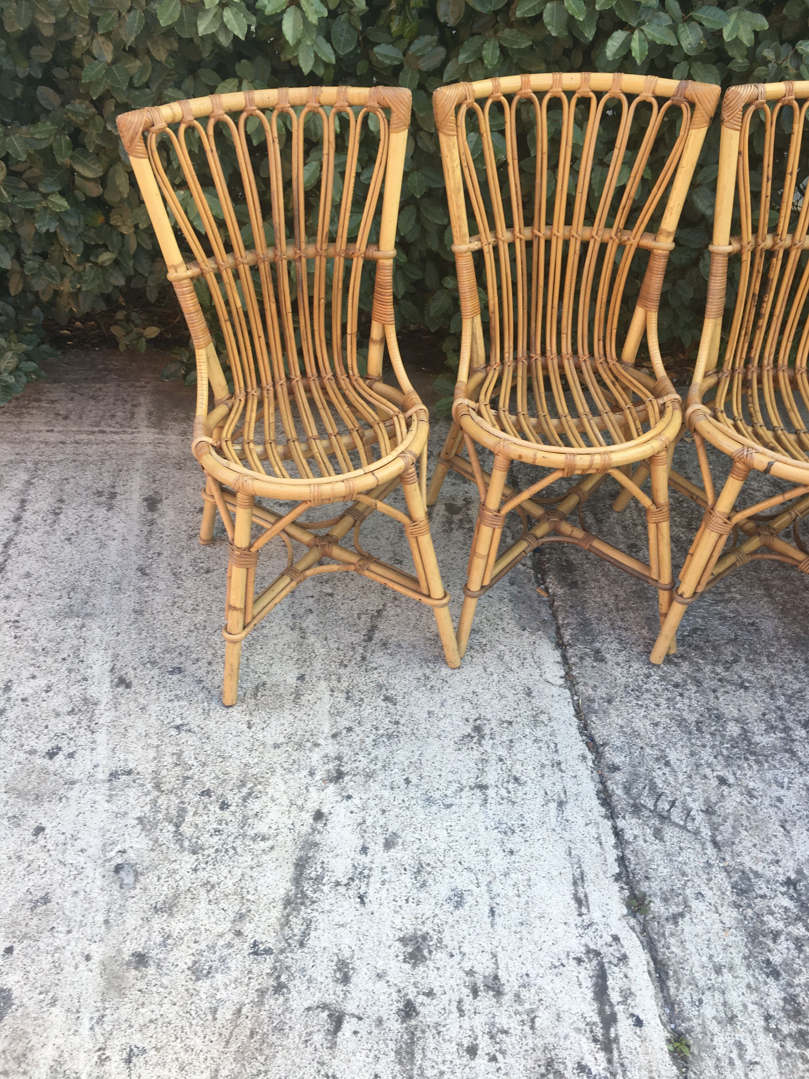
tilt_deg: -42.7
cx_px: 404
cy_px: 540
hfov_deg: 48.2
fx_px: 904
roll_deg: -1.6
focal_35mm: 29
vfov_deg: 61.7
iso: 25
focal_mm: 4.15
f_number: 2.2
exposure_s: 1/103
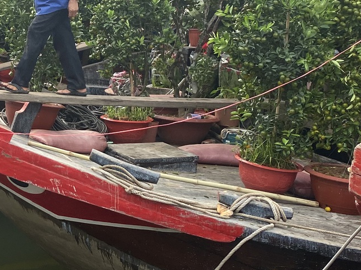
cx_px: -38
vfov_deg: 18.1
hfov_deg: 22.7
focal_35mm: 81
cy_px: 84
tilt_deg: -9.2
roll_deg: +2.6
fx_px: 844
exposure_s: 1/973
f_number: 1.8
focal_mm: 4.25
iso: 32
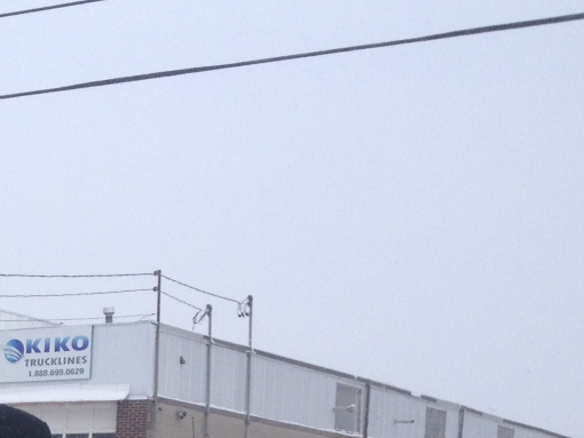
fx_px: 1890
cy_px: 615
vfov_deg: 12.7
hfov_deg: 16.2
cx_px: -266
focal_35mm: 112
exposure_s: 1/424
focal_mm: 4.28
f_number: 2.4
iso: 50
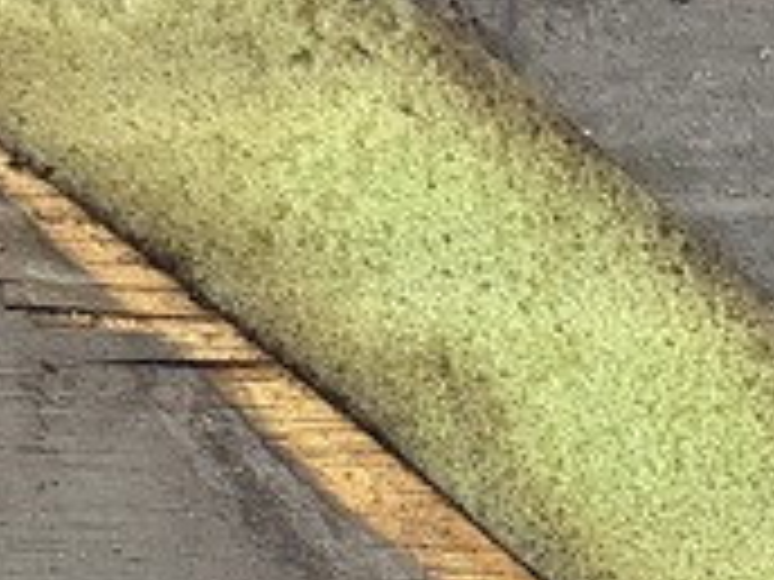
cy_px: 710
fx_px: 2169
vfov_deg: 14.7
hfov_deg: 19.6
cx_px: 774
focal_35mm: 97
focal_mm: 5.96
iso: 320
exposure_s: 1/50
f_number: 1.6
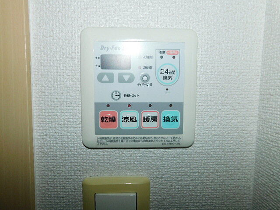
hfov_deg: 73.9
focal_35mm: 23
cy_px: 105
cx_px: 140
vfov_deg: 58.9
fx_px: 186
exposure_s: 1/30
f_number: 3
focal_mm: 4
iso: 180
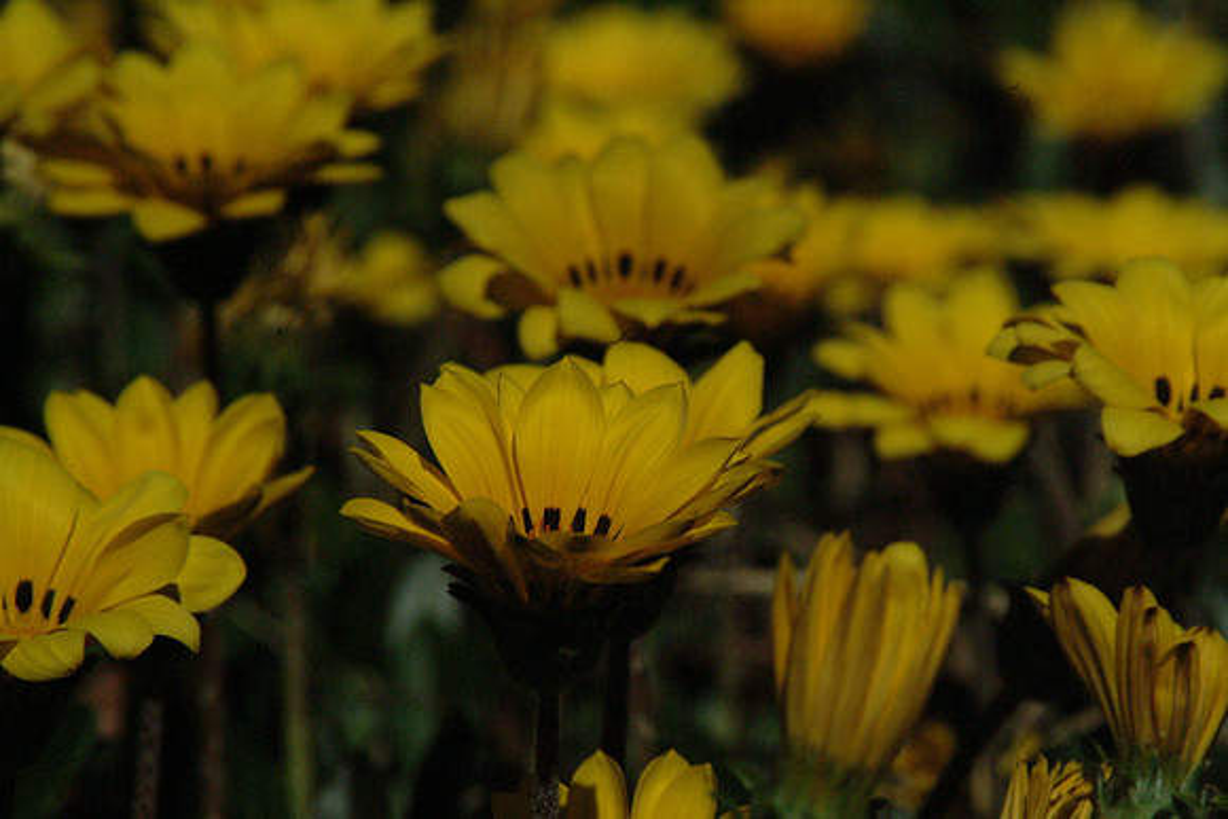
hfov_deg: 5.3
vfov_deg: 3.5
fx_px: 13255
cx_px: 614
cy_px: 410
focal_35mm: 388
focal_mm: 259
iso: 1600
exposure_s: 1/4000
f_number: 19
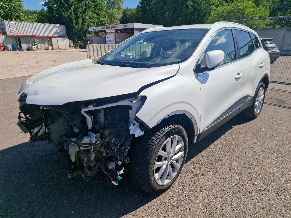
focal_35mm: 23
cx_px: 146
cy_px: 109
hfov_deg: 73.9
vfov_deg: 58.9
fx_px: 193
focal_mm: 5.4
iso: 50
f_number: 1.8
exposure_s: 1/2500
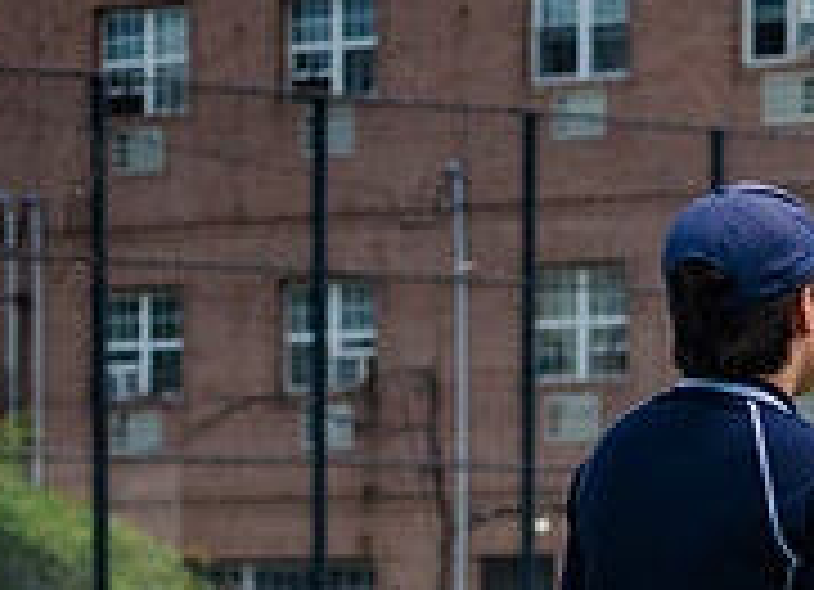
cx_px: 1197
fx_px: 6920
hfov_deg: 6.6
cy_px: 850
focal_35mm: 298
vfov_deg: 4.8
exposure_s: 1/2000
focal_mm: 80
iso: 250
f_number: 4
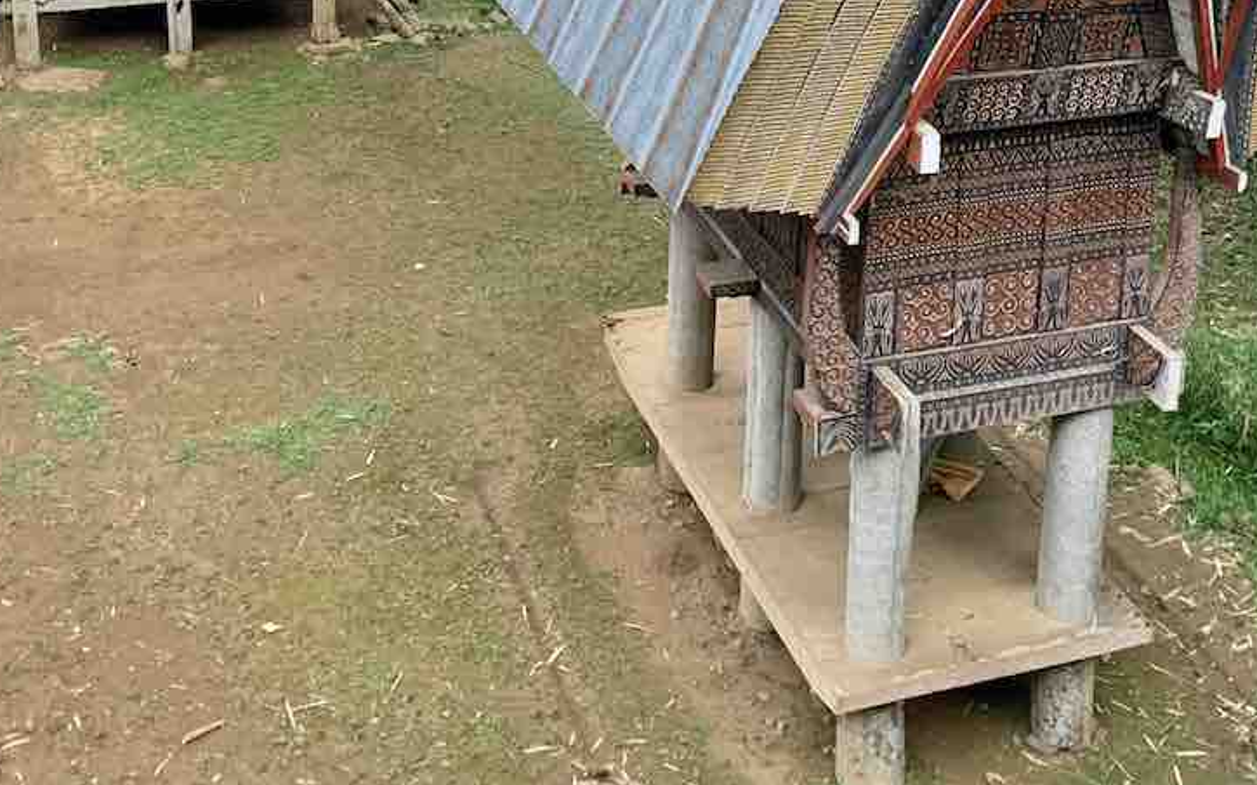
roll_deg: -2.8
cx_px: 724
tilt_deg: -9.6
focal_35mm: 52
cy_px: -293
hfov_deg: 38.8
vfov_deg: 21.8
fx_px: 1781
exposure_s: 1/60
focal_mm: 4.25
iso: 200
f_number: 1.8
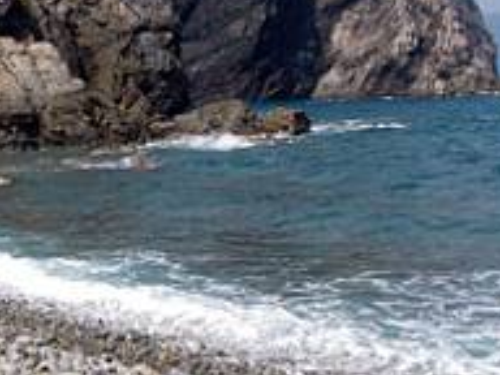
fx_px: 1083
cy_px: 188
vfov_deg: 19.6
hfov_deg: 25.3
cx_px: 57
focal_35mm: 75
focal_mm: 6
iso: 100
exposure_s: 1/800
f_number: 5.6
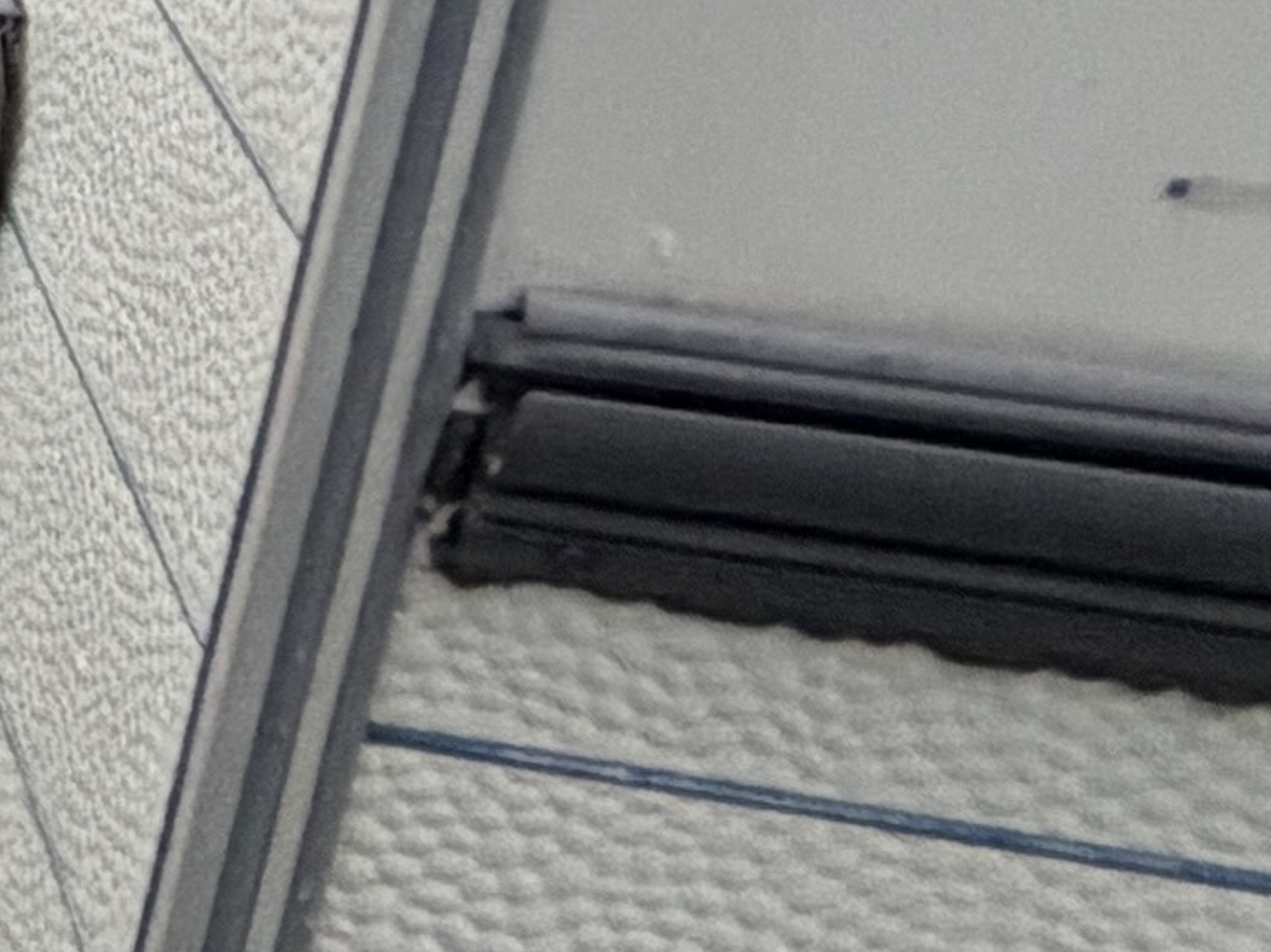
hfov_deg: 10.3
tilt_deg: -17.3
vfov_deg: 13.3
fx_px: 4001
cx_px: -2899
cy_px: -80
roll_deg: +3.8
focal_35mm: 109
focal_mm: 2.22
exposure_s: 1/121
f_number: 2.2
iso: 320
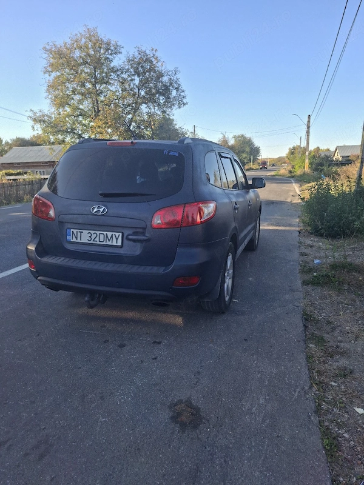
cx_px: 182
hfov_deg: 58.9
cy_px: 242
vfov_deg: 73.9
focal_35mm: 23
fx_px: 322
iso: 50
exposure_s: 1/476
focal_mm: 5.54
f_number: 1.8
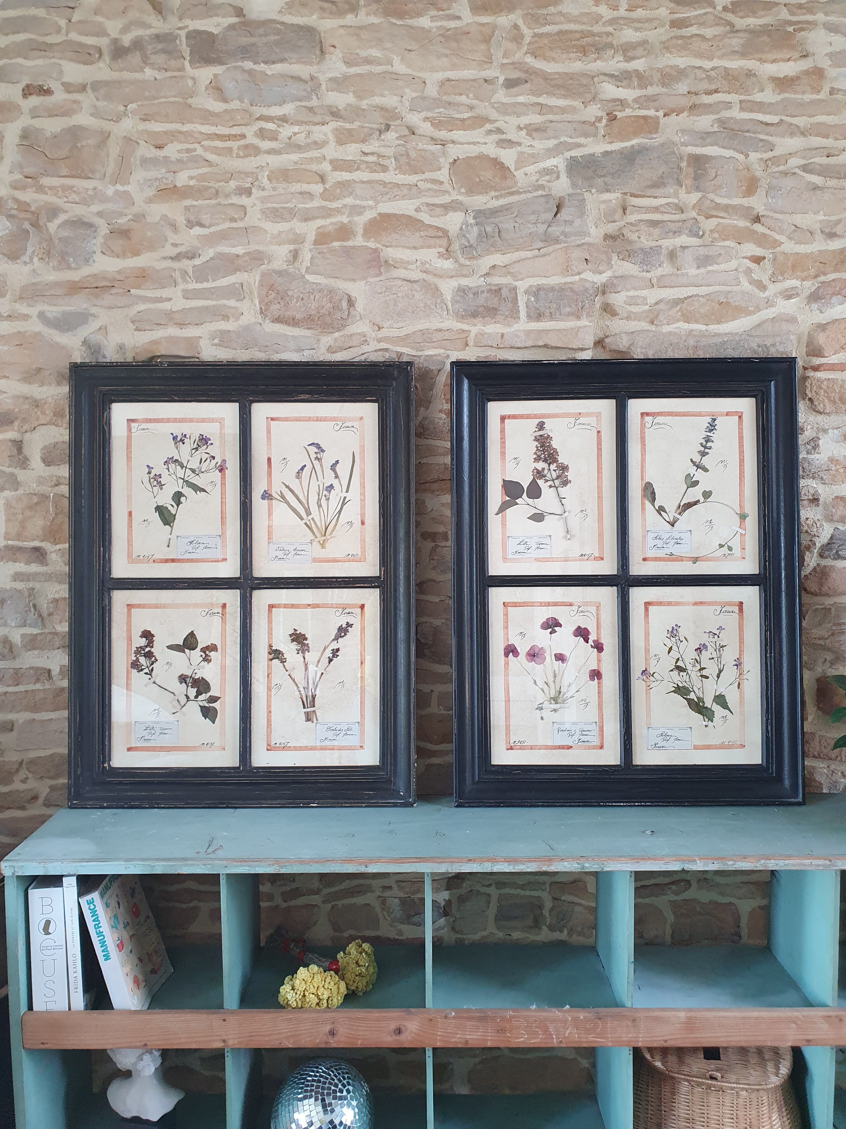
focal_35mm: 26
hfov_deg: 53.1
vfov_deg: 67.3
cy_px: 564
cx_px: 423
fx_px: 847
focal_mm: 4.32
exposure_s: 1/100
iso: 250
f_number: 2.4
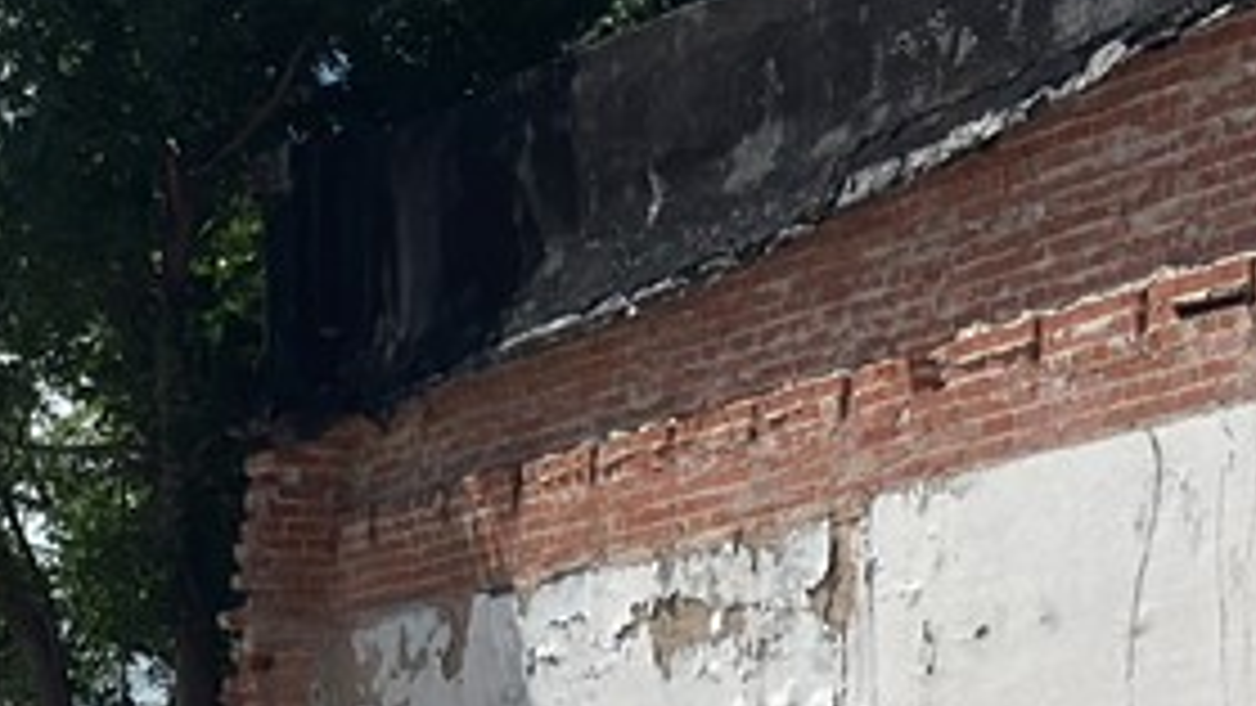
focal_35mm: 192
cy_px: 1295
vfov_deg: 6.2
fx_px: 6395
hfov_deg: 11.2
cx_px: 392
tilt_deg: +1.1
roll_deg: +0.9
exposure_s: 1/13699
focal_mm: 6.86
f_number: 1.78
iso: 100
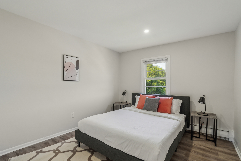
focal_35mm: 16
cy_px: 80
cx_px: 120
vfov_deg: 73.7
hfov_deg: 96.7
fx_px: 107
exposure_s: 1/20
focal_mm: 16
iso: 400
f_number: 6.3
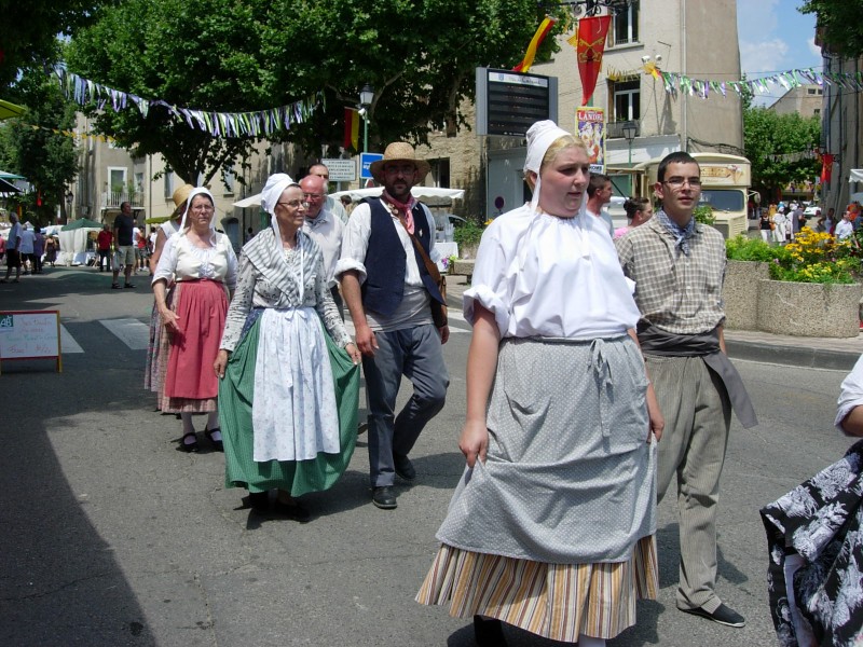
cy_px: 324
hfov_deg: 49.0
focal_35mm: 38
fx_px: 947
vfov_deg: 37.7
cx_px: 432
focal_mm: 7.8
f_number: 4.8
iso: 64
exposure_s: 1/645
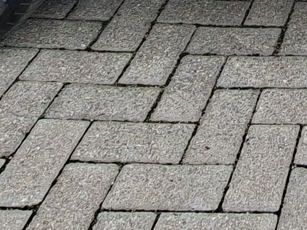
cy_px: -291
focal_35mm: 83
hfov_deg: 19.4
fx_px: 736
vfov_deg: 13.7
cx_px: 505
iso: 40
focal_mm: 1.74
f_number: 2.2
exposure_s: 1/226
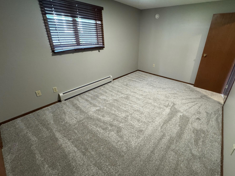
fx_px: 109
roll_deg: -1.9
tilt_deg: -23.1
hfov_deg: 94.0
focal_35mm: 16
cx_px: 133
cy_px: 80
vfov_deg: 77.9
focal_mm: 2.22
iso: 500
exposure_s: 1/60
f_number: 2.2
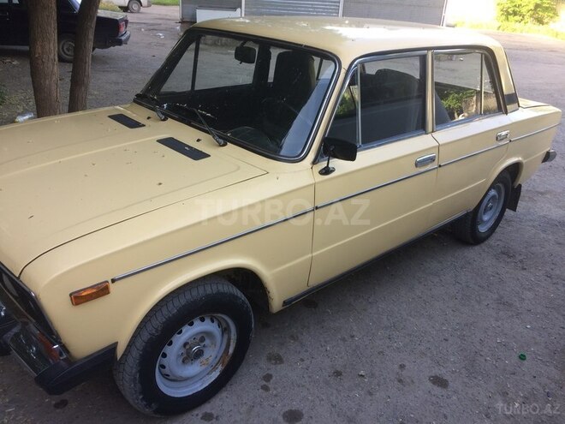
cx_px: 282
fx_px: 473
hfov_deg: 61.7
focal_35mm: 29
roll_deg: -5.0
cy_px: 212
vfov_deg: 48.2
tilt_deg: -23.3
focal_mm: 4.15
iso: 32
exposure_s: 1/111
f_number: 2.2
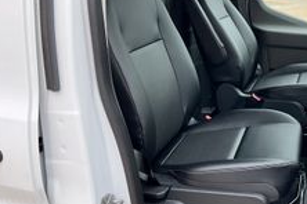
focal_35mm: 49
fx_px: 418
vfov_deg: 27.5
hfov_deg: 39.6
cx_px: 217
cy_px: 80
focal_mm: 3
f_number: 1.8
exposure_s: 1/353
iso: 25
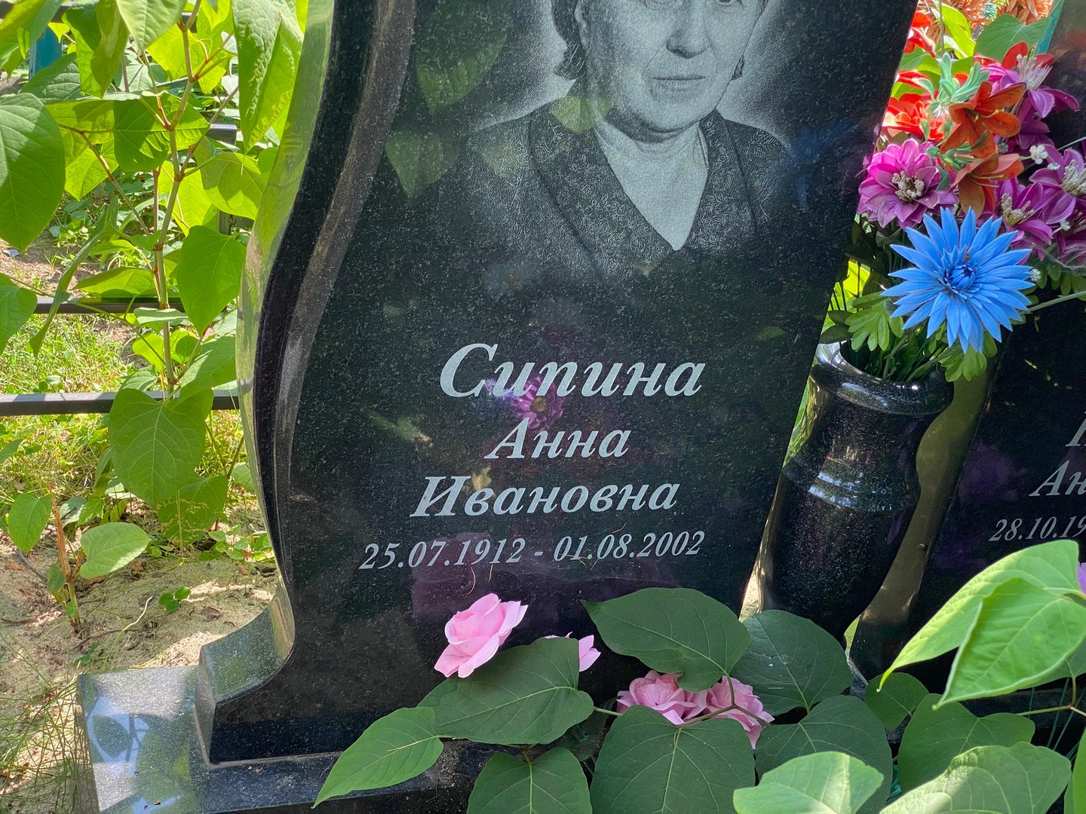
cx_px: 543
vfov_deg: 28.0
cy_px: 407
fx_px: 1631
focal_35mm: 52
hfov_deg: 36.8
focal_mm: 6
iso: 20
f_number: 2
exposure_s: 1/160
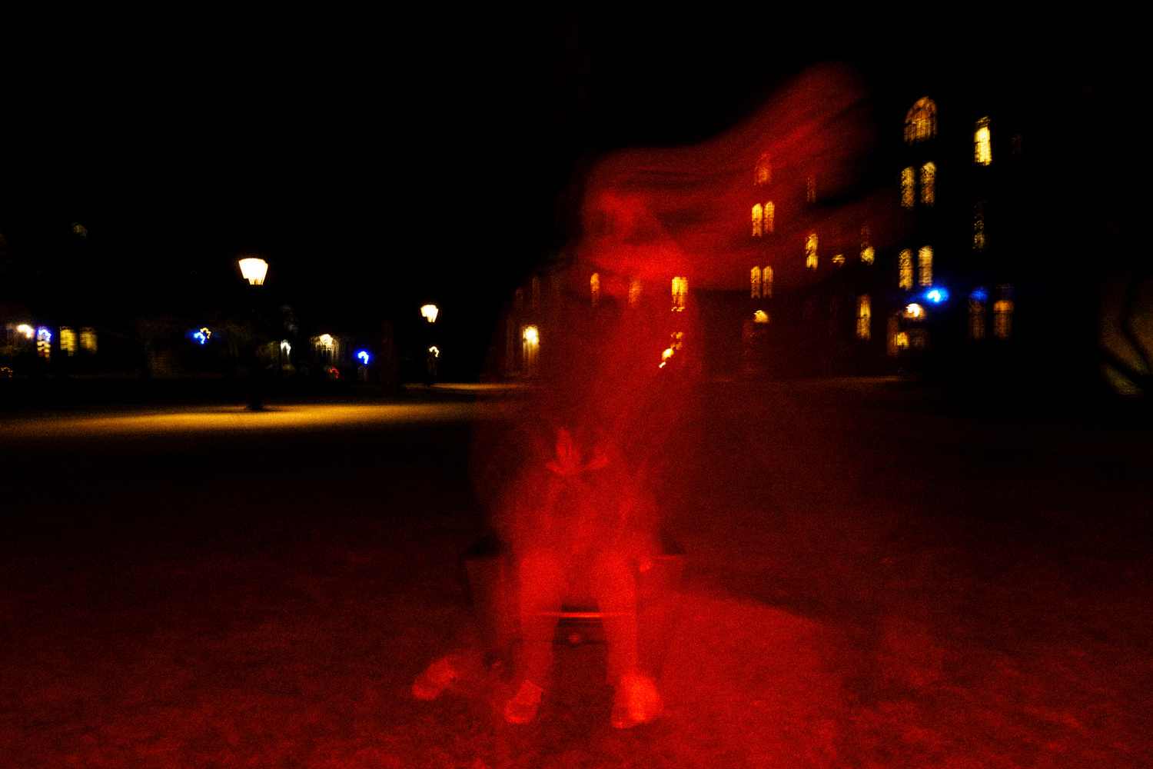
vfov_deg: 47.9
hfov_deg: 67.4
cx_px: 576
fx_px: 865
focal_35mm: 27
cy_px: 384
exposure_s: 3.2
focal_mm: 18
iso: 100
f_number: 6.3
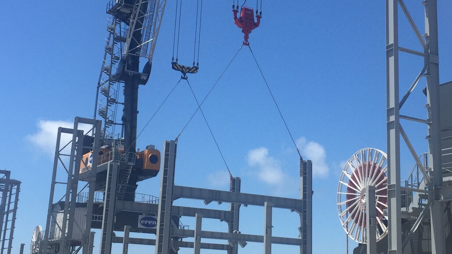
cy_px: 66
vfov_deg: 20.2
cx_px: 246
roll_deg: -3.2
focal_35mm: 59
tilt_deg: +17.9
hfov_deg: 35.4
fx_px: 707
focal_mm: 4.15
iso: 32
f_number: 2.2
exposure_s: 1/2639
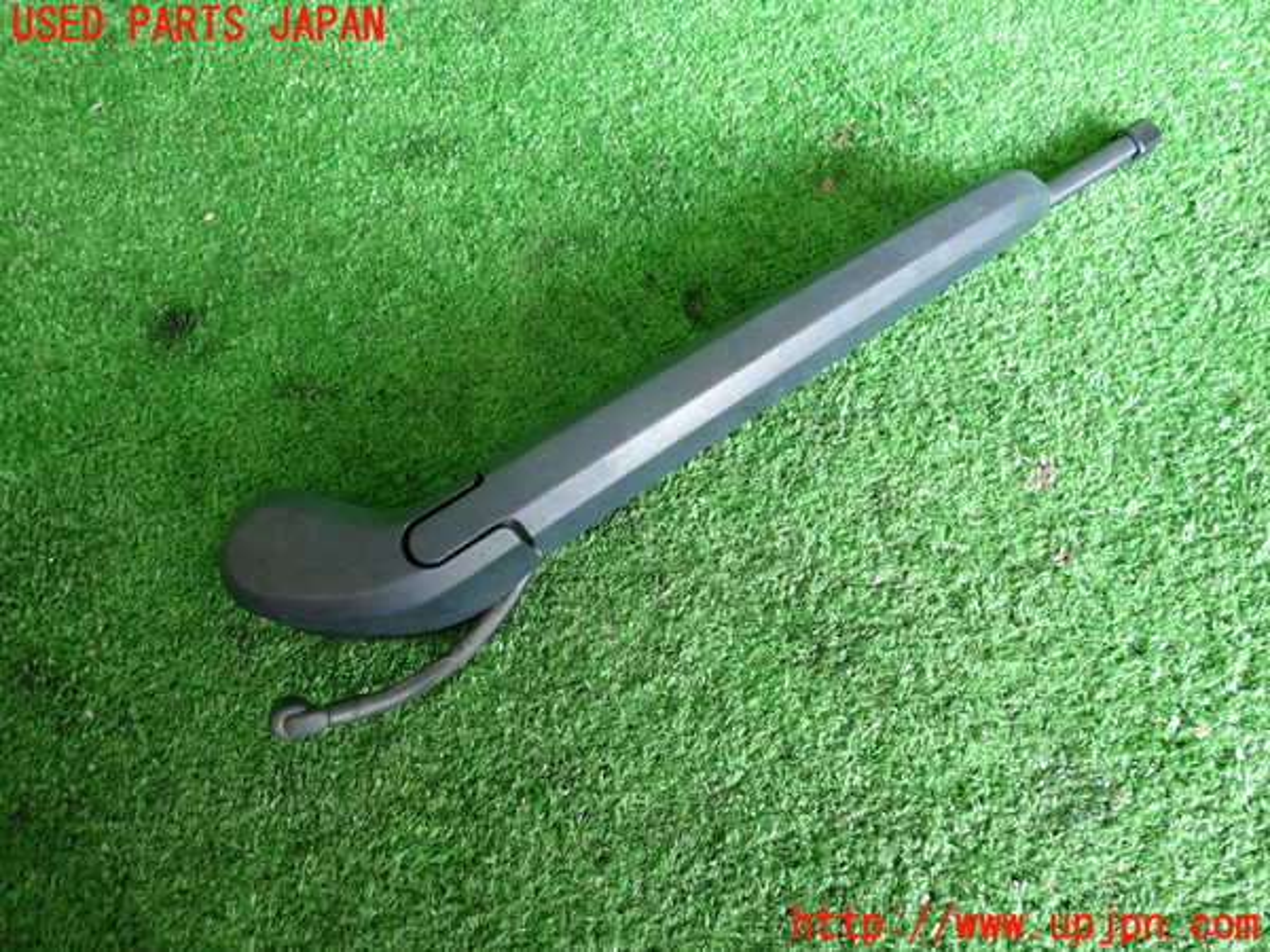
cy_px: 476
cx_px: 635
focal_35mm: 25
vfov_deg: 54.9
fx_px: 917
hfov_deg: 69.4
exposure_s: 1/60
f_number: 2
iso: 160
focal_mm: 4.5
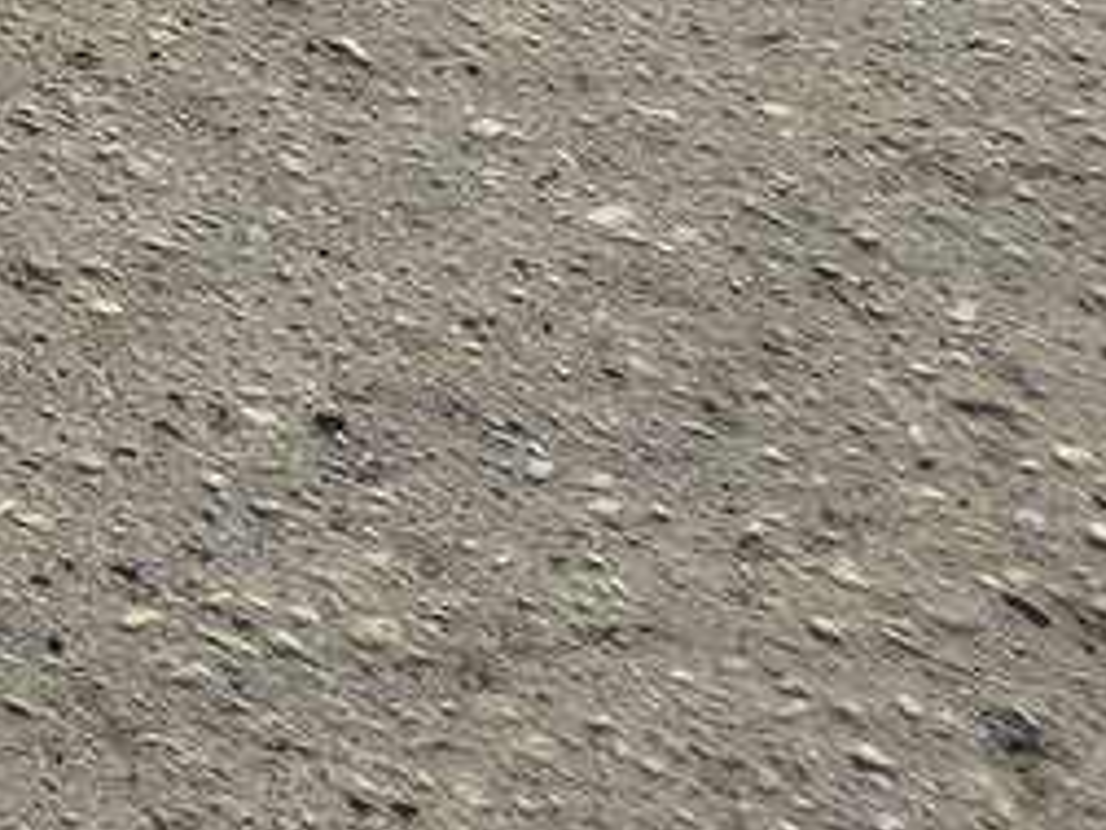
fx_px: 4665
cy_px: -1726
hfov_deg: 10.8
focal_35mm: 146
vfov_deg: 8.4
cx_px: -1835
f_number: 1.7
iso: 12
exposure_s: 1/1304
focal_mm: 6.3
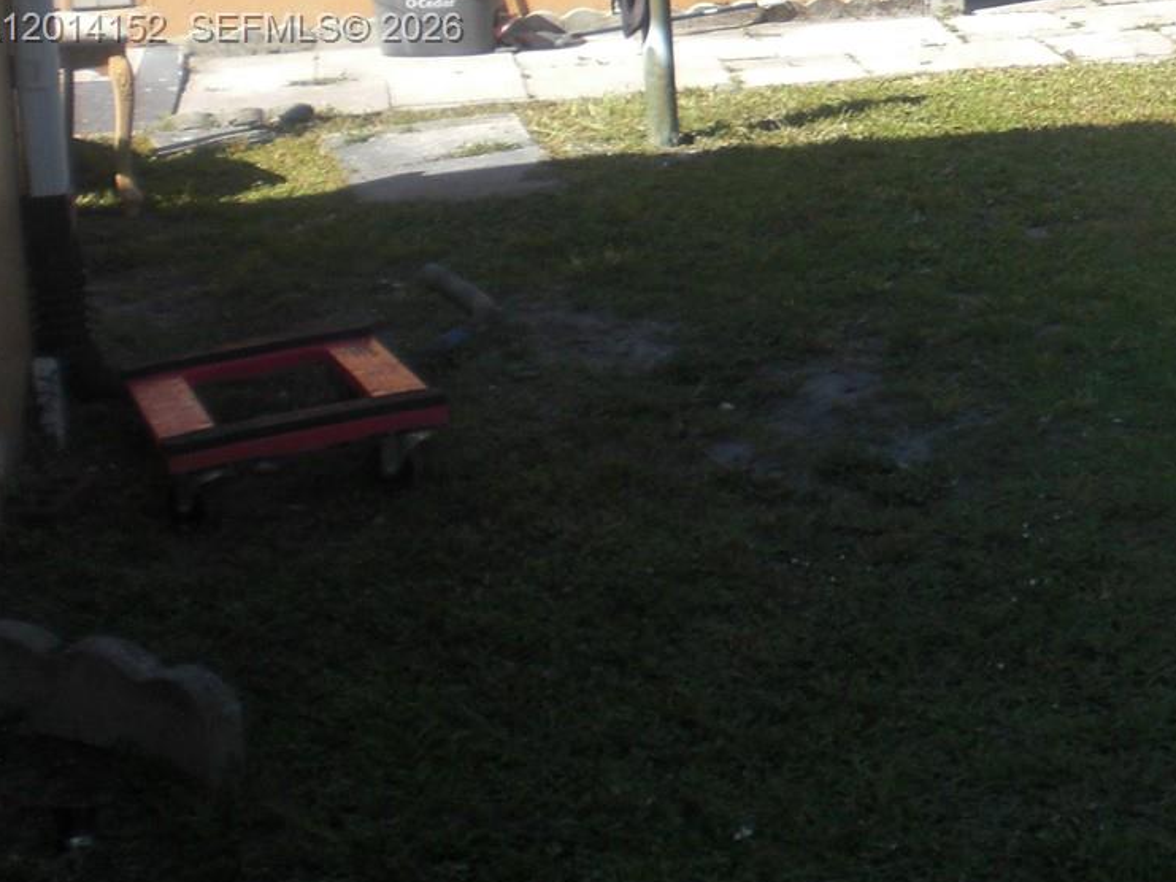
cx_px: 1238
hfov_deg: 22.7
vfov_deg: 17.6
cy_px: 30
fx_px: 2786
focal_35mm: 82
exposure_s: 1/500
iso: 64
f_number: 3.1
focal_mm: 6.3
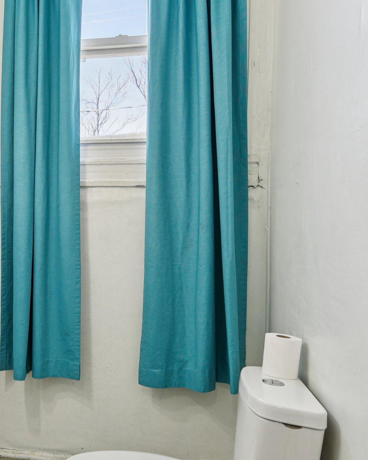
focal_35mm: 32
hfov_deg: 43.5
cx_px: 71
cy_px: 232
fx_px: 436
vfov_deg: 55.7
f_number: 8
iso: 400
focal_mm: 22
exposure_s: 1/50
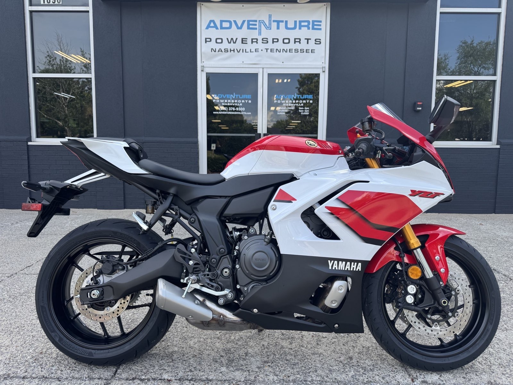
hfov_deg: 71.6
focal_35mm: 24
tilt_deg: -7.4
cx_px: 256
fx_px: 356
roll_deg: -0.4
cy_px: 192
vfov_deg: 56.8
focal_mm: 6.76
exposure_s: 1/1026
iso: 80
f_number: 1.78
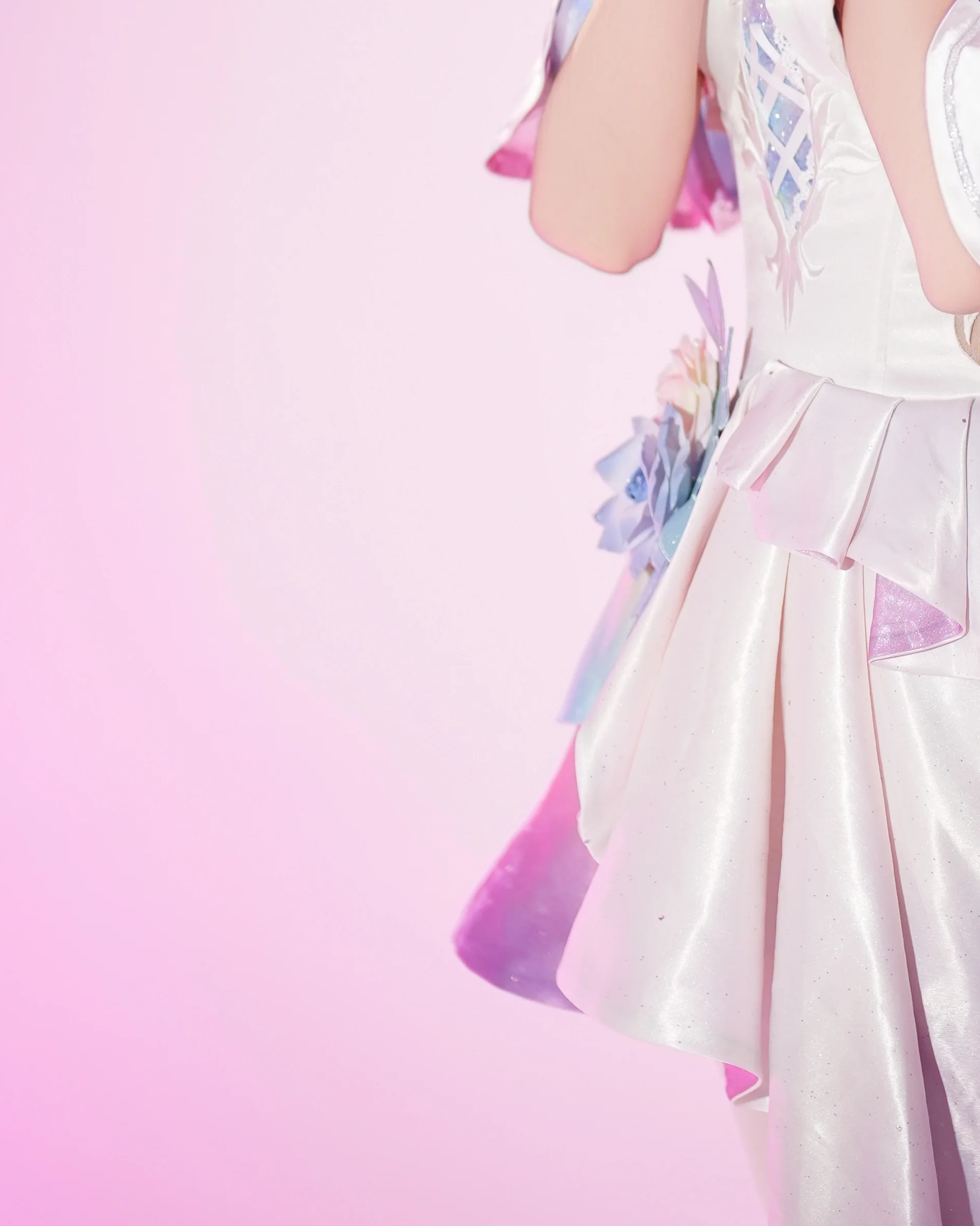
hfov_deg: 11.0
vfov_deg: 13.8
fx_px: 5004
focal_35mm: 138
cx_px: 1049
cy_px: 84
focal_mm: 50
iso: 500
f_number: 1.3
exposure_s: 1/500
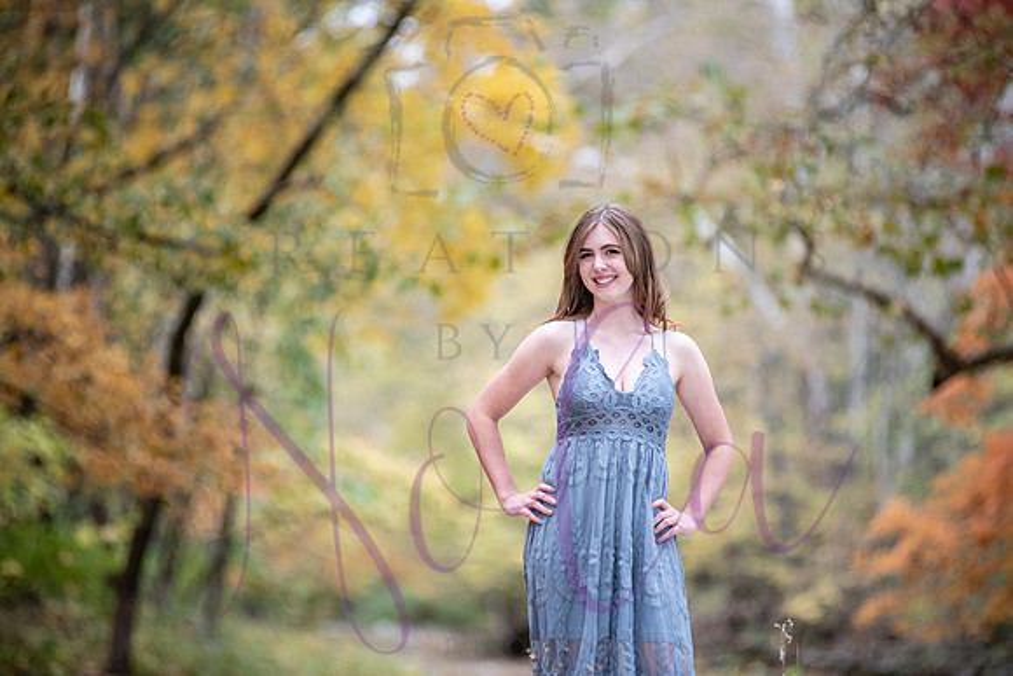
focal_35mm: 200
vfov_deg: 6.9
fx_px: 5629
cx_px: 506
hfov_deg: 10.3
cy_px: 338
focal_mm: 200
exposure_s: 1/640
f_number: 3.5
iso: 1250
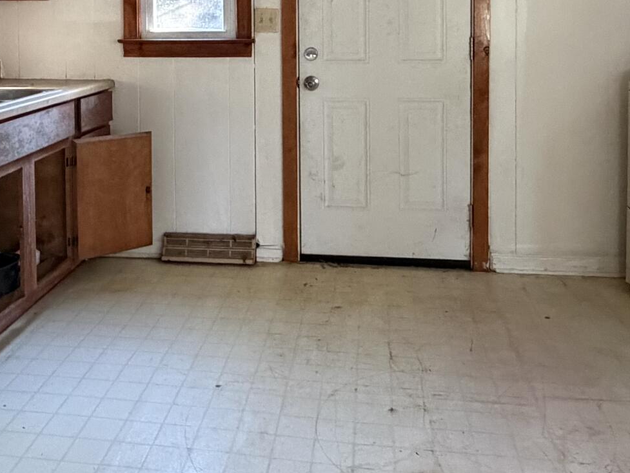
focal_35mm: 43
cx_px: 256
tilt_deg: -2.4
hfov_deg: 43.7
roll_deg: +1.4
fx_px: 783
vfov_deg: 32.0
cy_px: 49
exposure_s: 1/60
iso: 800
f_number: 2.2
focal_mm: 2.22
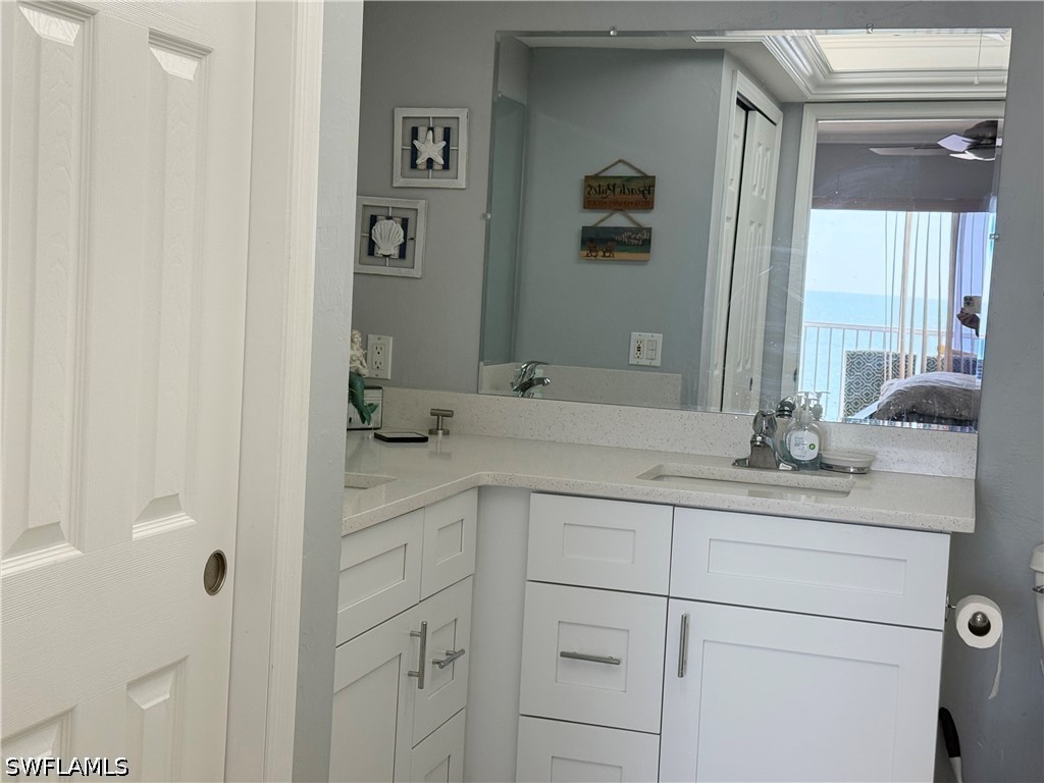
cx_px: 522
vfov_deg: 30.3
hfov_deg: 39.7
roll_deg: -2.8
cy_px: 392
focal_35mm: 48
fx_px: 1448
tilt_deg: -4.5
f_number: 1.78
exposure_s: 1/120
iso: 100
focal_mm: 6.76
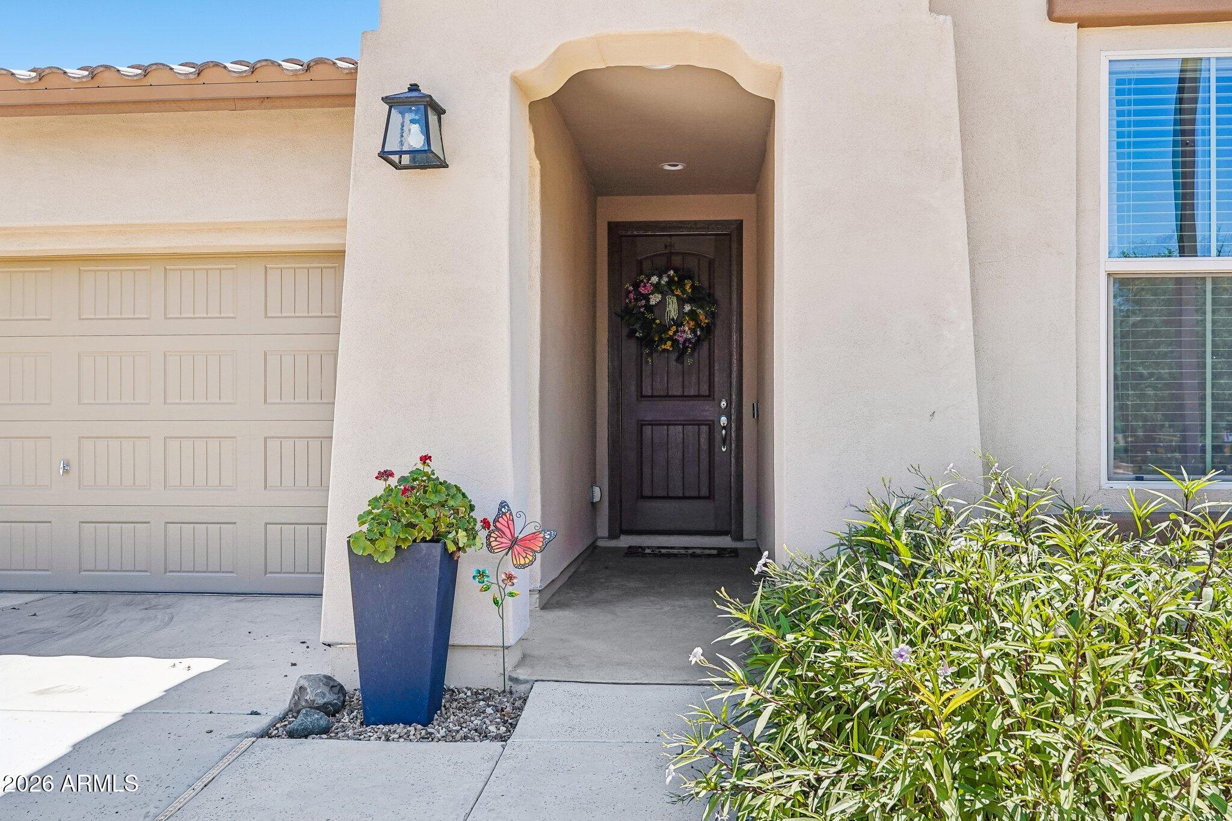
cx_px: 616
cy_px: 410
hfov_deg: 63.7
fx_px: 992
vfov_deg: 45.0
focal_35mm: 29
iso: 400
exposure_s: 1/250
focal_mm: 29
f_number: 8
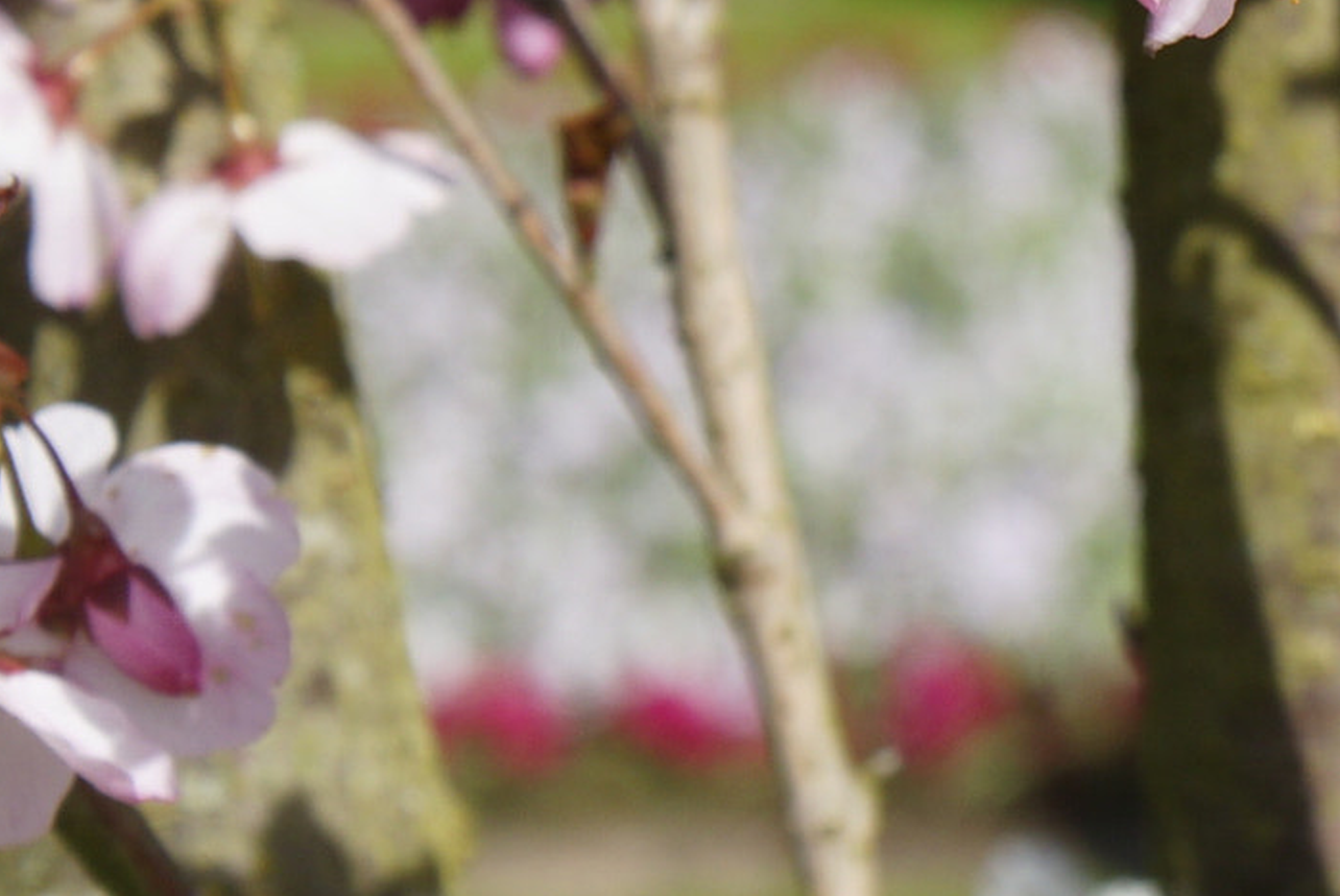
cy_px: 345
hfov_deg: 6.6
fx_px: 11476
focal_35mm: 308
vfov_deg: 4.5
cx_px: 1741
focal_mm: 70
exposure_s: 1/200
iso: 200
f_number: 13
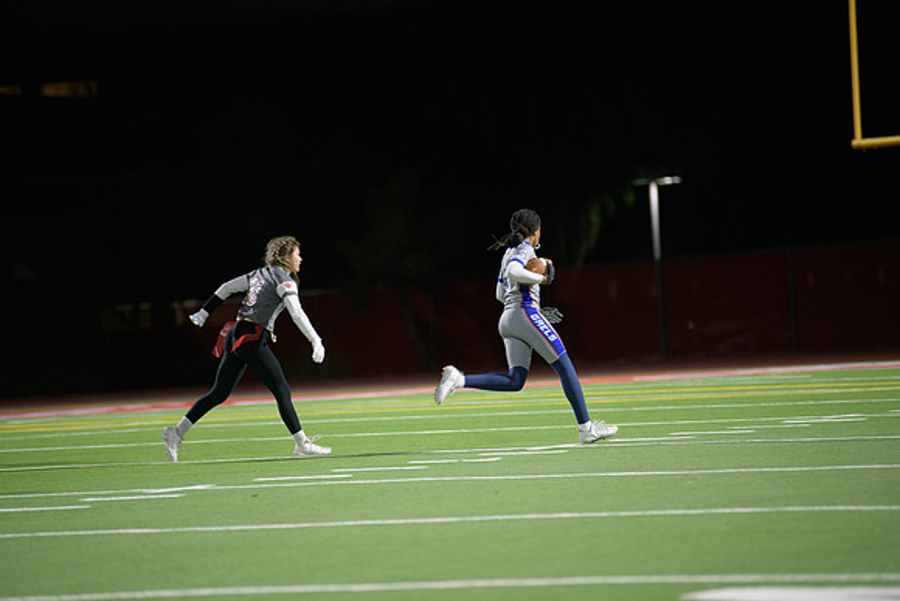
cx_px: 450
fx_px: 5001
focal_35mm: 200
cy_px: 300
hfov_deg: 10.3
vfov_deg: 6.9
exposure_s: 1/200
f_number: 2.8
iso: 1600
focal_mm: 200
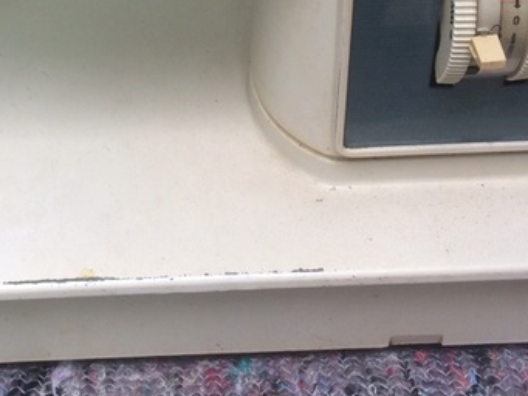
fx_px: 1038
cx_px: 101
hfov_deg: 27.9
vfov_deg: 20.8
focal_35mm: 68
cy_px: -14
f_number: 2.2
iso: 32
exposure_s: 1/109
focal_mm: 4.15
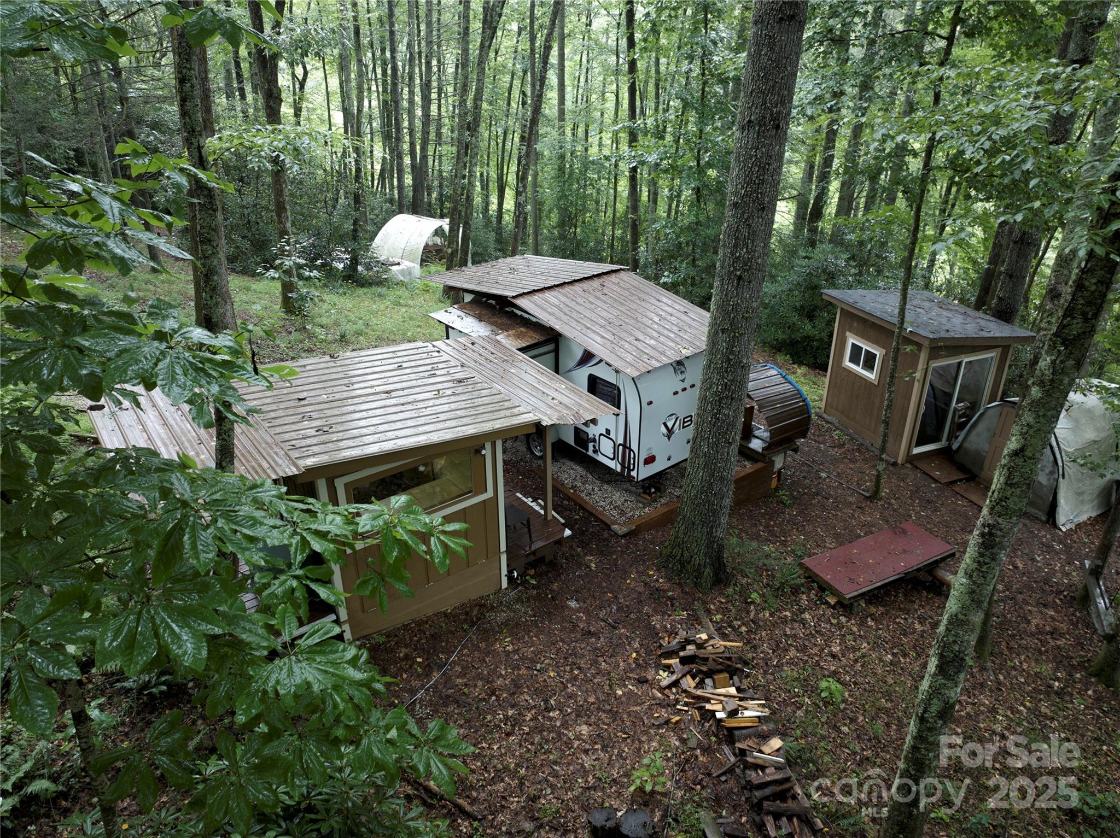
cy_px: 419
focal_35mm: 24
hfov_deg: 71.6
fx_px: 776
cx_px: 560
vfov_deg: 56.8
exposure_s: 1/15
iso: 120
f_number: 2.8
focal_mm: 12.29
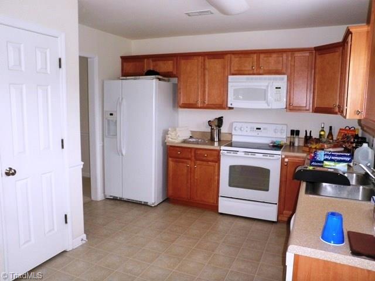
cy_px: 140
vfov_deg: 49.7
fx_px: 303
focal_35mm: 28
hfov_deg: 63.4
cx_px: 188
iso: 200
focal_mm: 5
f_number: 3.5
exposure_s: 1/30
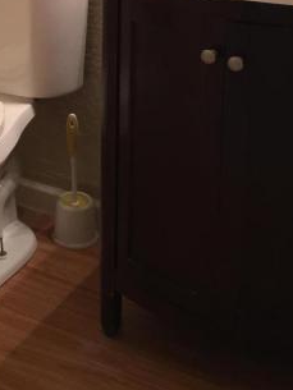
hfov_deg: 19.6
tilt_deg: -12.5
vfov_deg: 25.1
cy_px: -18
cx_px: 5
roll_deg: +1.3
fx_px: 823
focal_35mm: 73
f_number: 2.2
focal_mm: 4.15
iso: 200
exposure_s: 1/30
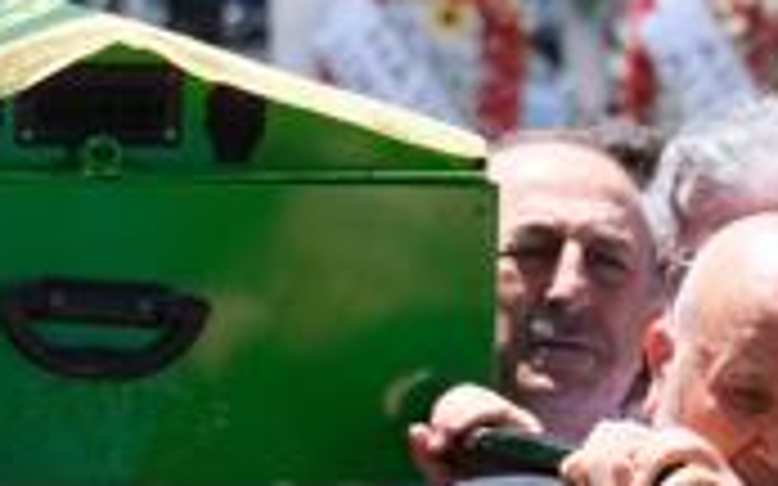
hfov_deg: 3.4
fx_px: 13142
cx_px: 245
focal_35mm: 620
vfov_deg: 2.1
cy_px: 328
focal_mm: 113.8
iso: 320
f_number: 5.6
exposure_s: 1/350
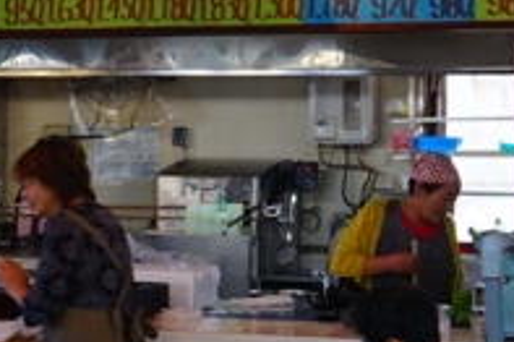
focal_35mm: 138
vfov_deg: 9.9
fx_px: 1969
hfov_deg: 14.7
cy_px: 171
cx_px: 26
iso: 250
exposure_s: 1/60
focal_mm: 23
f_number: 4
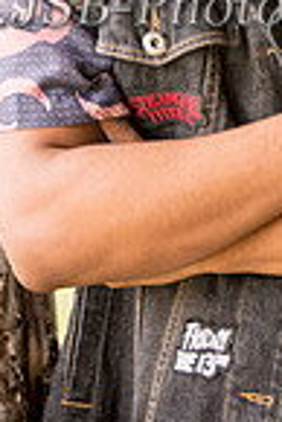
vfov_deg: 6.3
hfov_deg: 4.2
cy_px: -172
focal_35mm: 325
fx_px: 3809
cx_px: 241
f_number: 2.8
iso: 200
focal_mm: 105
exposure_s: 1/20
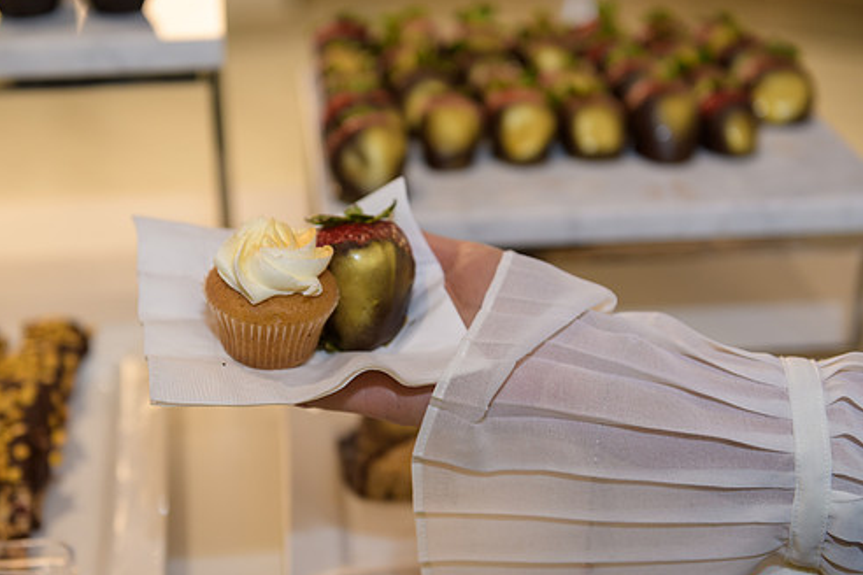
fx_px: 1414
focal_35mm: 59
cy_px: 329
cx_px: 375
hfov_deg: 33.9
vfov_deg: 23.0
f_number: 3.2
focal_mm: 50
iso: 400
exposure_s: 1/125
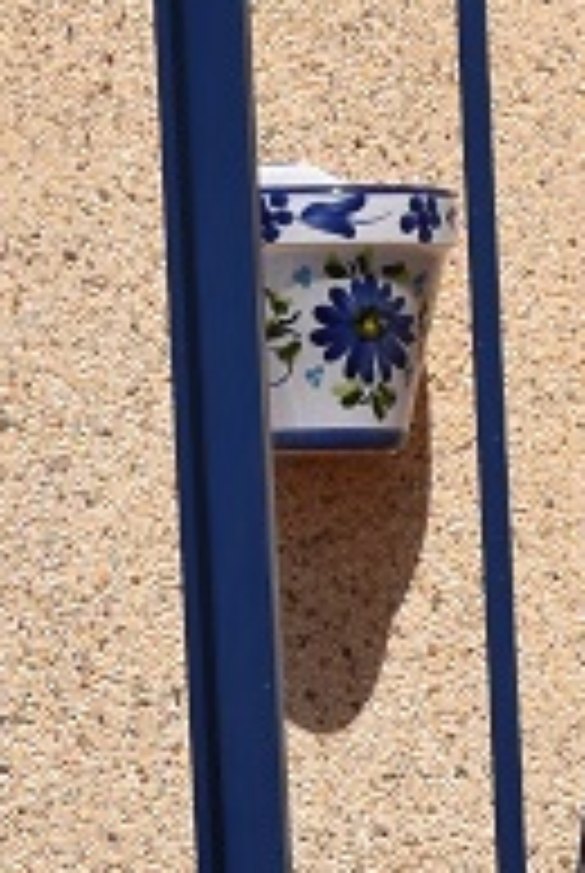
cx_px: 189
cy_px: 1053
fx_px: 5175
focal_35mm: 213
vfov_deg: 9.5
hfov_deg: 6.5
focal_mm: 23
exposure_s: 1/500
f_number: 8
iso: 125
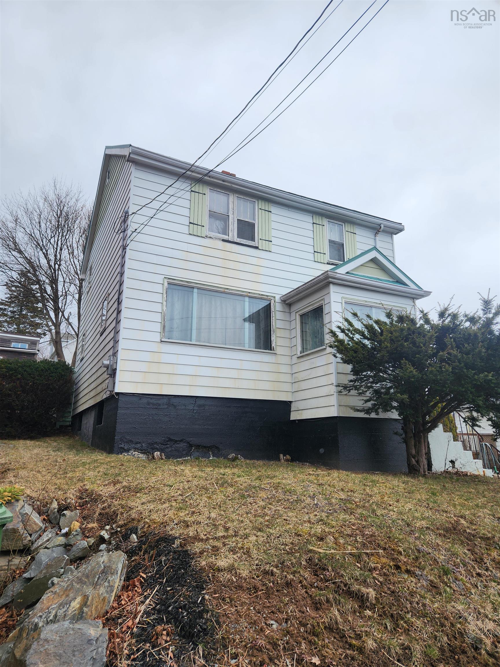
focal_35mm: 23
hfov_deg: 58.9
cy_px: 334
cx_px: 250
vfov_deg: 73.9
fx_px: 443
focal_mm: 5.4
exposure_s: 1/968
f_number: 1.8
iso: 20
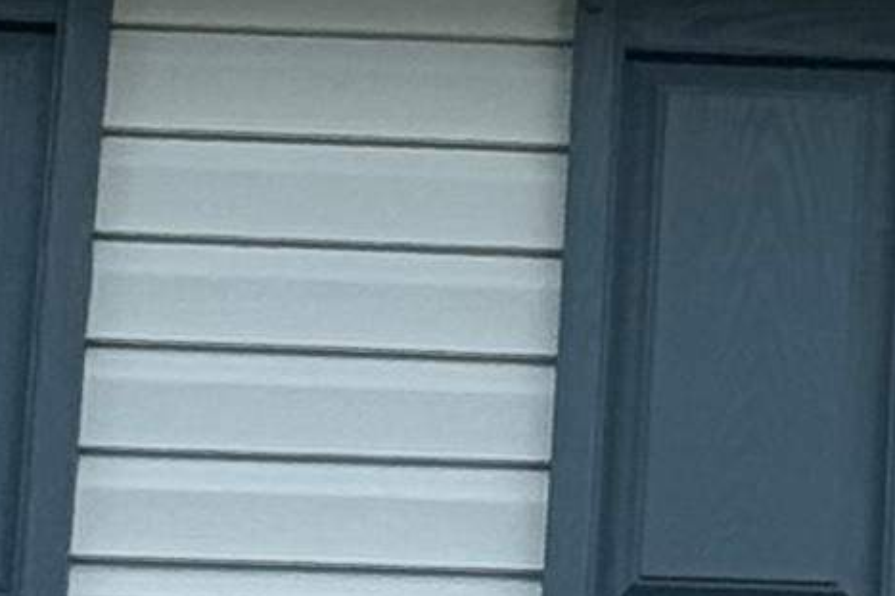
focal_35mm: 431
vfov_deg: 3.2
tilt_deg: +21.0
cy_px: 268
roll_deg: -0.2
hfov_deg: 4.7
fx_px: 10711
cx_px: 2229
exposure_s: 1/4878
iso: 64
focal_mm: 6.76
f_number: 1.78
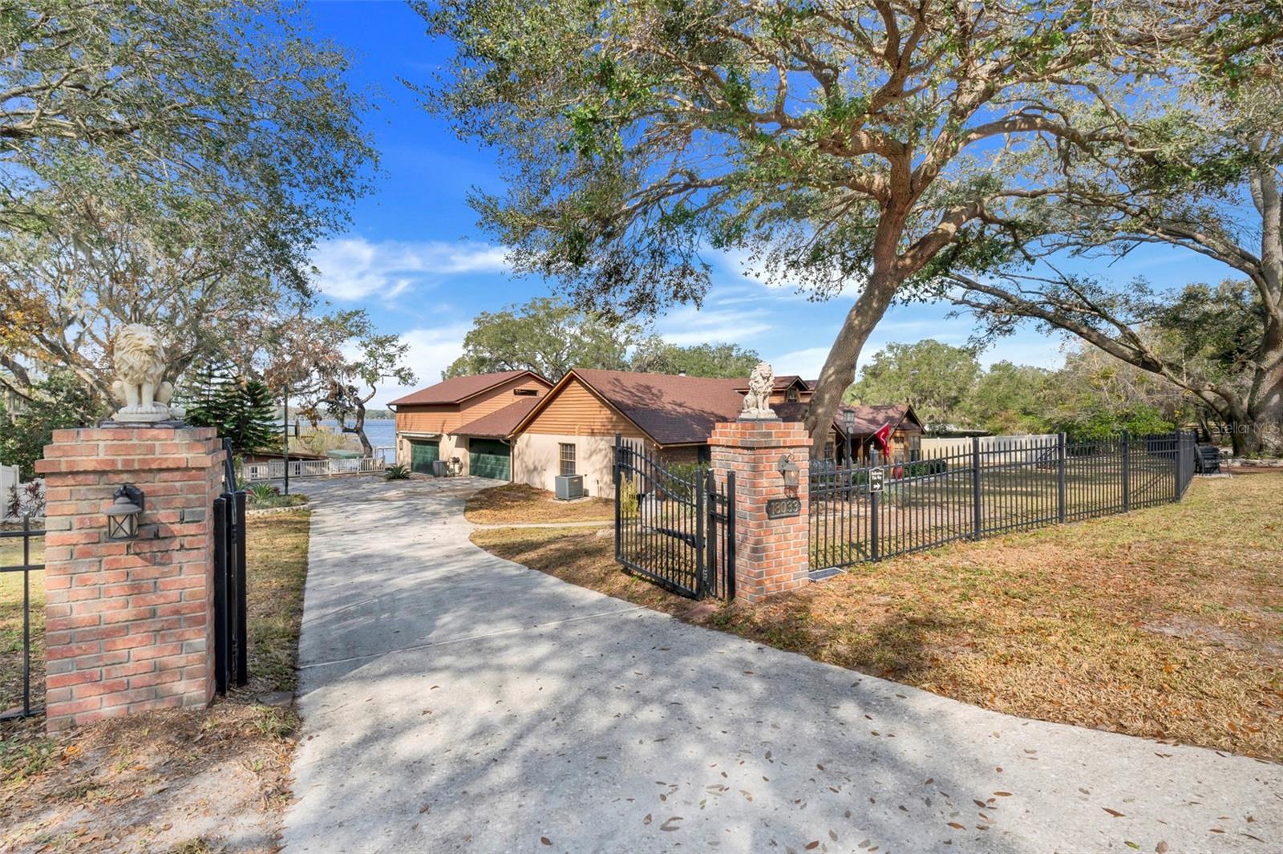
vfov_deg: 74.6
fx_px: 561
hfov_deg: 97.7
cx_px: 642
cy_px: 427
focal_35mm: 16
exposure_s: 1/60
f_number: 9
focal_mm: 10.5
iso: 250
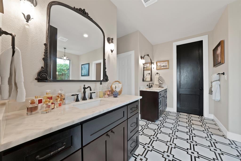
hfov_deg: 112.6
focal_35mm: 12
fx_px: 80
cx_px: 120
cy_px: 80
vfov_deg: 90.0
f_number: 9
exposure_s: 1/3
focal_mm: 12
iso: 640
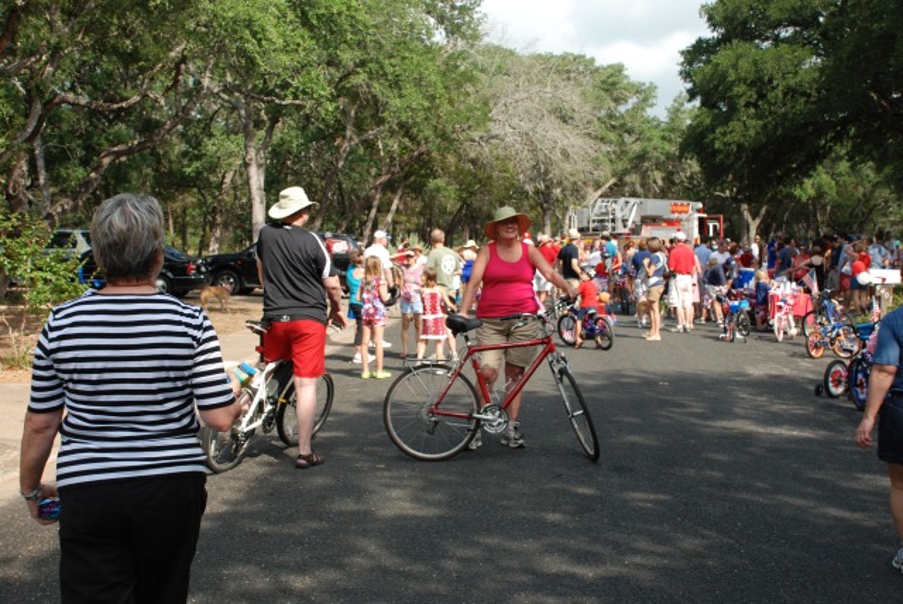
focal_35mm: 46
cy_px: 302
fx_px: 1167
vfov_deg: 29.0
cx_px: 452
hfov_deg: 42.3
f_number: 6.3
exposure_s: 1/160
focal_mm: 31
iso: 100
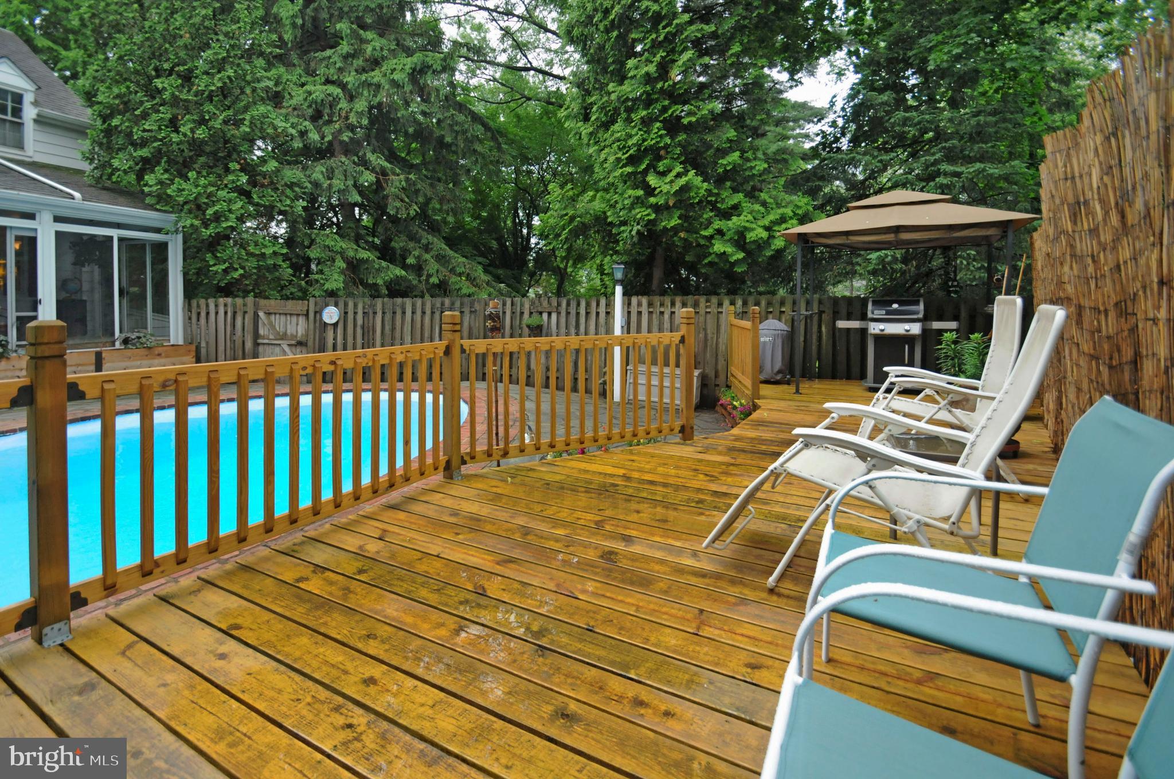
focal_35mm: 15
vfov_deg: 77.2
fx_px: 489
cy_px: 390
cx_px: 587
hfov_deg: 100.5
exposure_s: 1/160
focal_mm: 10
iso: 800
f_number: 4
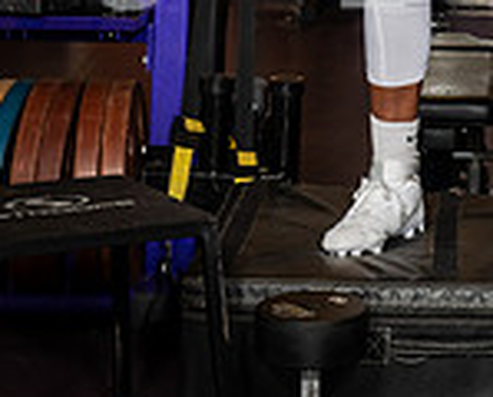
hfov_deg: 13.0
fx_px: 2150
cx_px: 460
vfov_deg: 10.0
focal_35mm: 147
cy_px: -324
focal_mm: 52
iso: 800
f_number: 7.1
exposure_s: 1/250
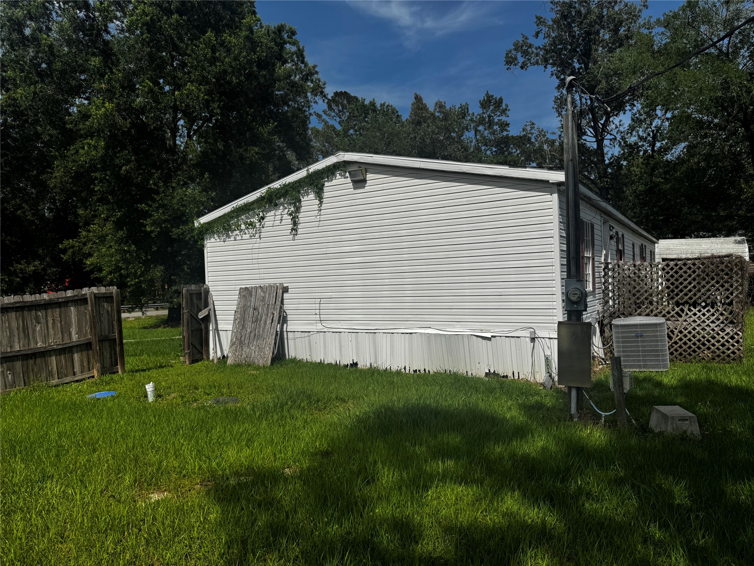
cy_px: 283
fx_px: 523
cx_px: 377
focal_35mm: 24
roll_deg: +1.7
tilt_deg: -0.4
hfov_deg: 71.6
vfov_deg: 56.8
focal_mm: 6.76
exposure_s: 1/10417
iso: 80
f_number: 1.78
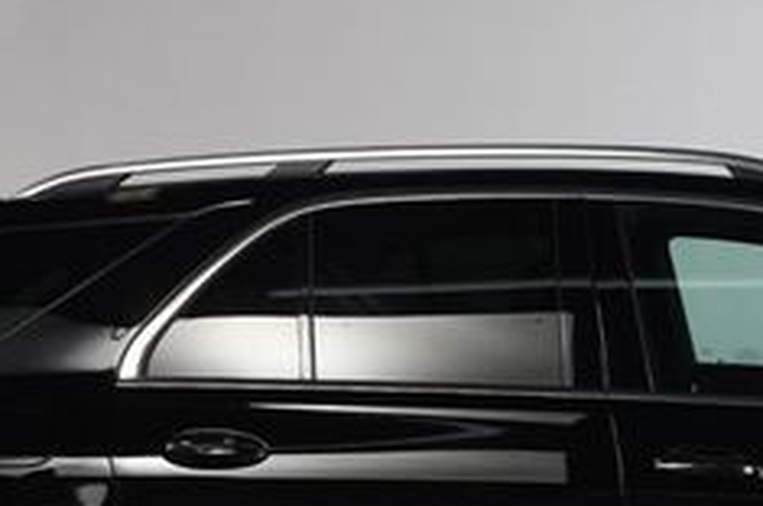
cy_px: 616
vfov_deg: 14.6
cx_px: 718
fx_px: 1905
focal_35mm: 90
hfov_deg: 22.0
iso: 100
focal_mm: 22
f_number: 10
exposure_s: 1/160
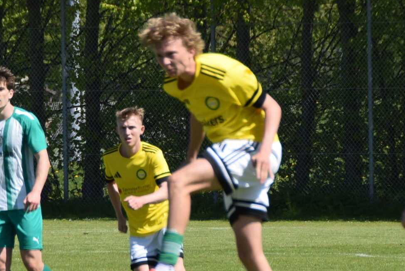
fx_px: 4469
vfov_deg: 3.5
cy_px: 162
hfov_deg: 5.2
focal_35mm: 397
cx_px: 63
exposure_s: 1/1600
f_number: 7.1
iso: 400
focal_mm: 150
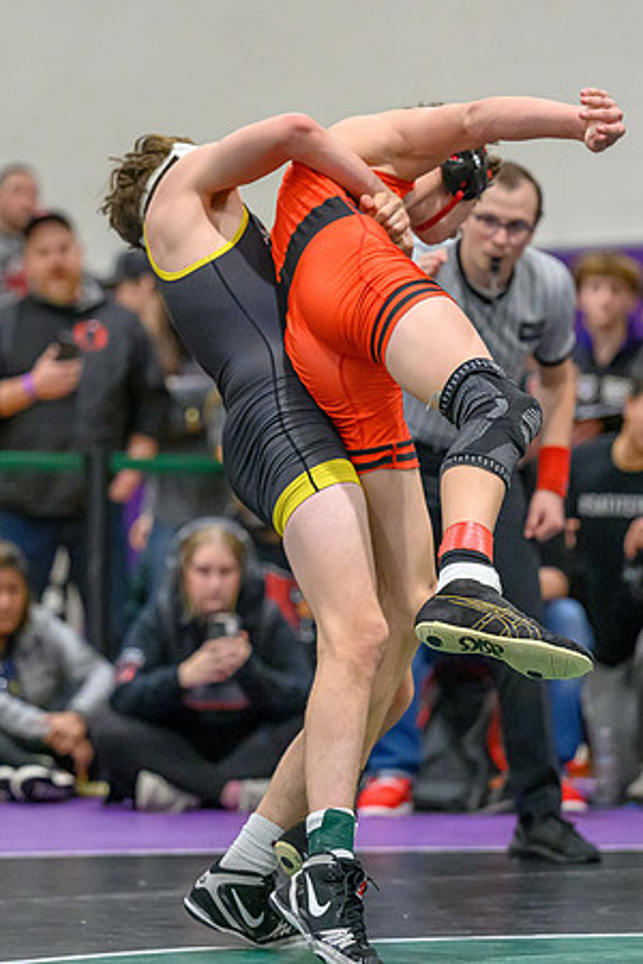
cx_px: 304
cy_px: 481
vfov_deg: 9.9
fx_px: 5580
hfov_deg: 6.6
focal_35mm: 208
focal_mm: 135
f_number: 2.8
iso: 10000
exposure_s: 1/800
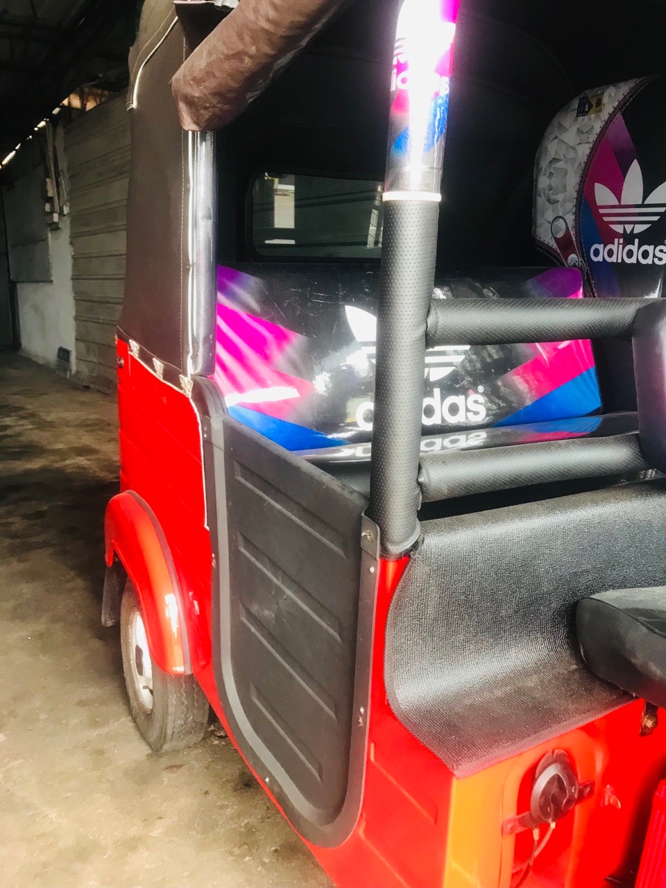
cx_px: 333
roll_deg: -1.1
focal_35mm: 28
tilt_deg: -10.8
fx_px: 718
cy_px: 444
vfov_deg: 63.4
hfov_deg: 49.7
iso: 40
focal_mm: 3.99
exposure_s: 1/33
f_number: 1.8
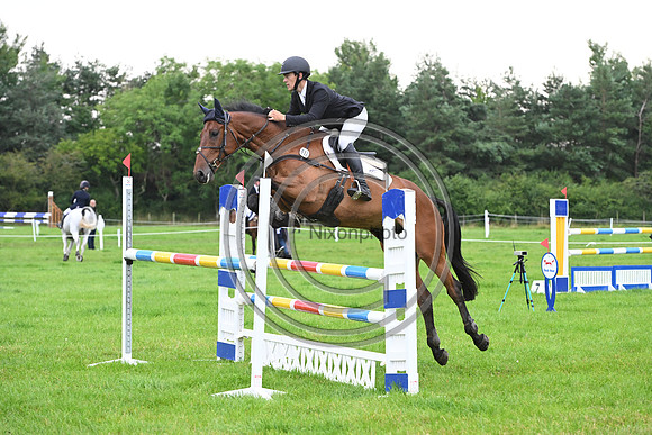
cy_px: 218
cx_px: 326
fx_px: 2717
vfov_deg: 9.2
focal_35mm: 150
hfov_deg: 13.7
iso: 2500
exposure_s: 1/1250
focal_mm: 150
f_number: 5.6
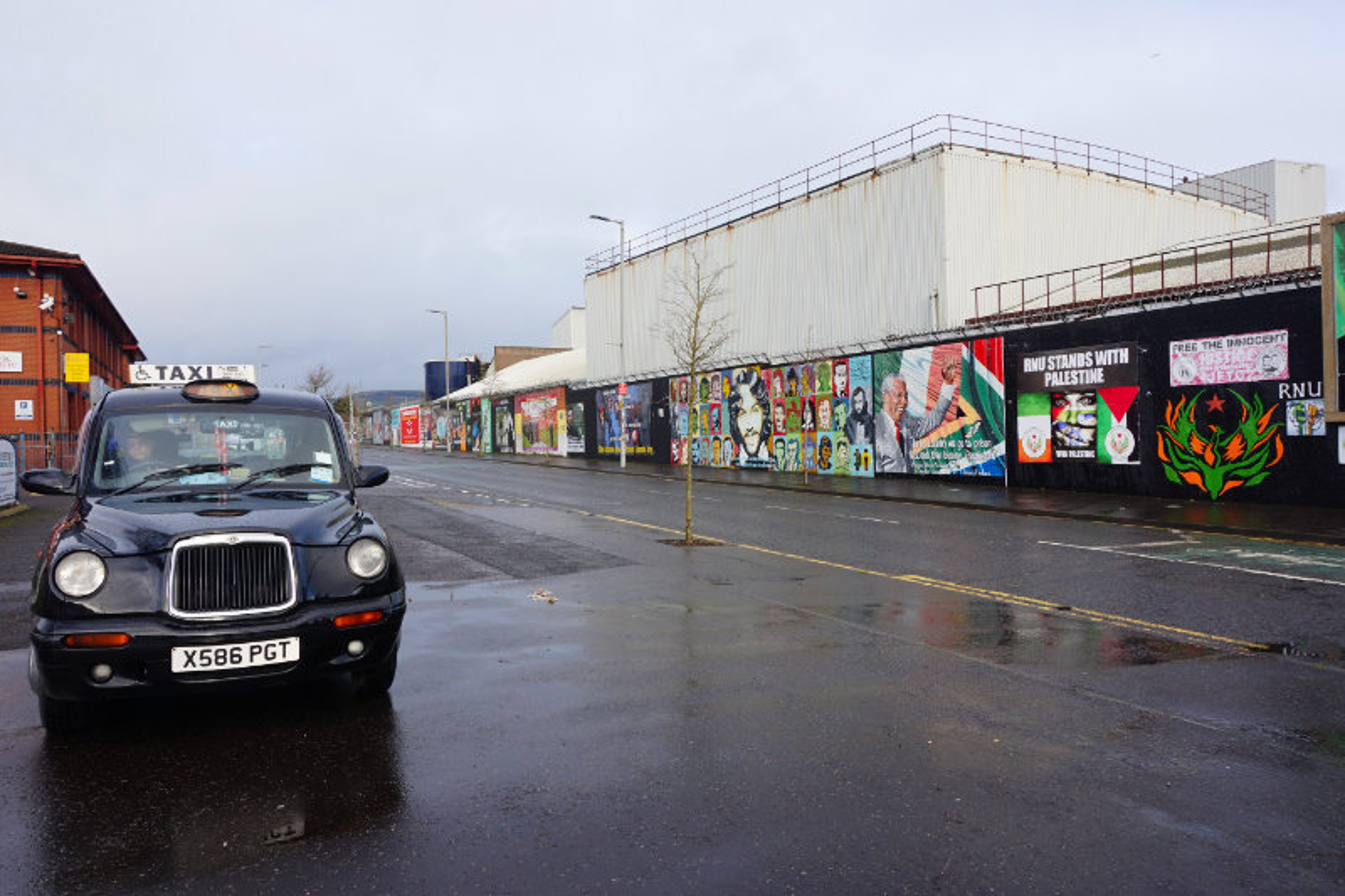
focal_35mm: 24
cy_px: 448
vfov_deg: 53.1
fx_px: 896
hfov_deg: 73.8
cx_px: 672
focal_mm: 16
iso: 100
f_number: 9
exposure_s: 1/80
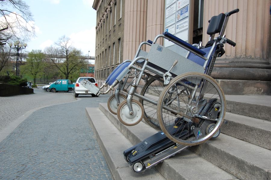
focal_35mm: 34
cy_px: 90
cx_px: 136
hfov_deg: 55.2
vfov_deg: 38.2
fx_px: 259
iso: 200
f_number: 8
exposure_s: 1/250
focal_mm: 23
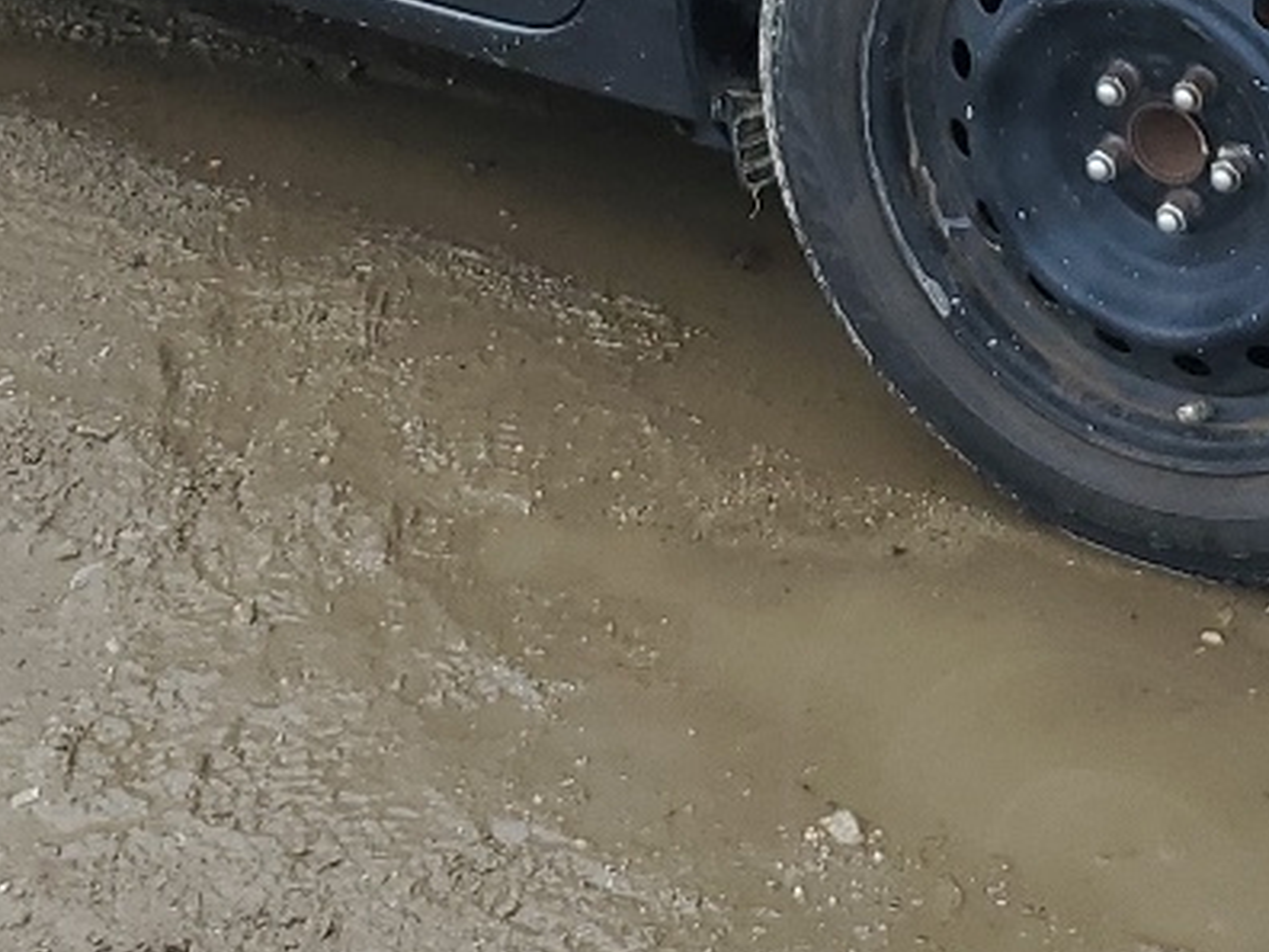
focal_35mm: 105
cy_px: -654
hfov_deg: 18.7
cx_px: 628
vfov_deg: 13.0
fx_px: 3849
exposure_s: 1/1429
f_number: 1.5
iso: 50
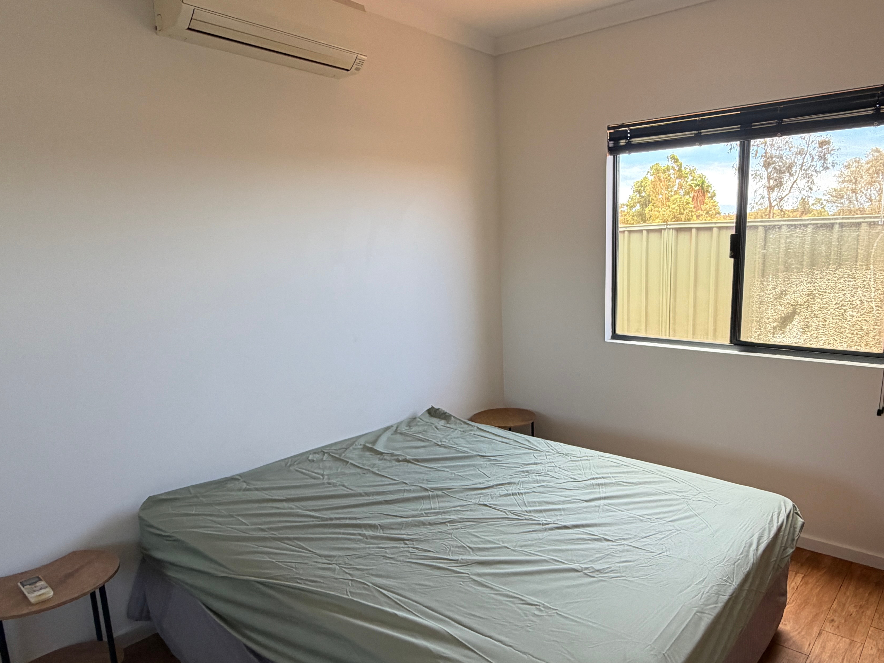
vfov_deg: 56.7
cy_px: 359
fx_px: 613
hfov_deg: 70.6
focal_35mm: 24
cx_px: 544
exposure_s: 1/121
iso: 100
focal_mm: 2.22
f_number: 2.2
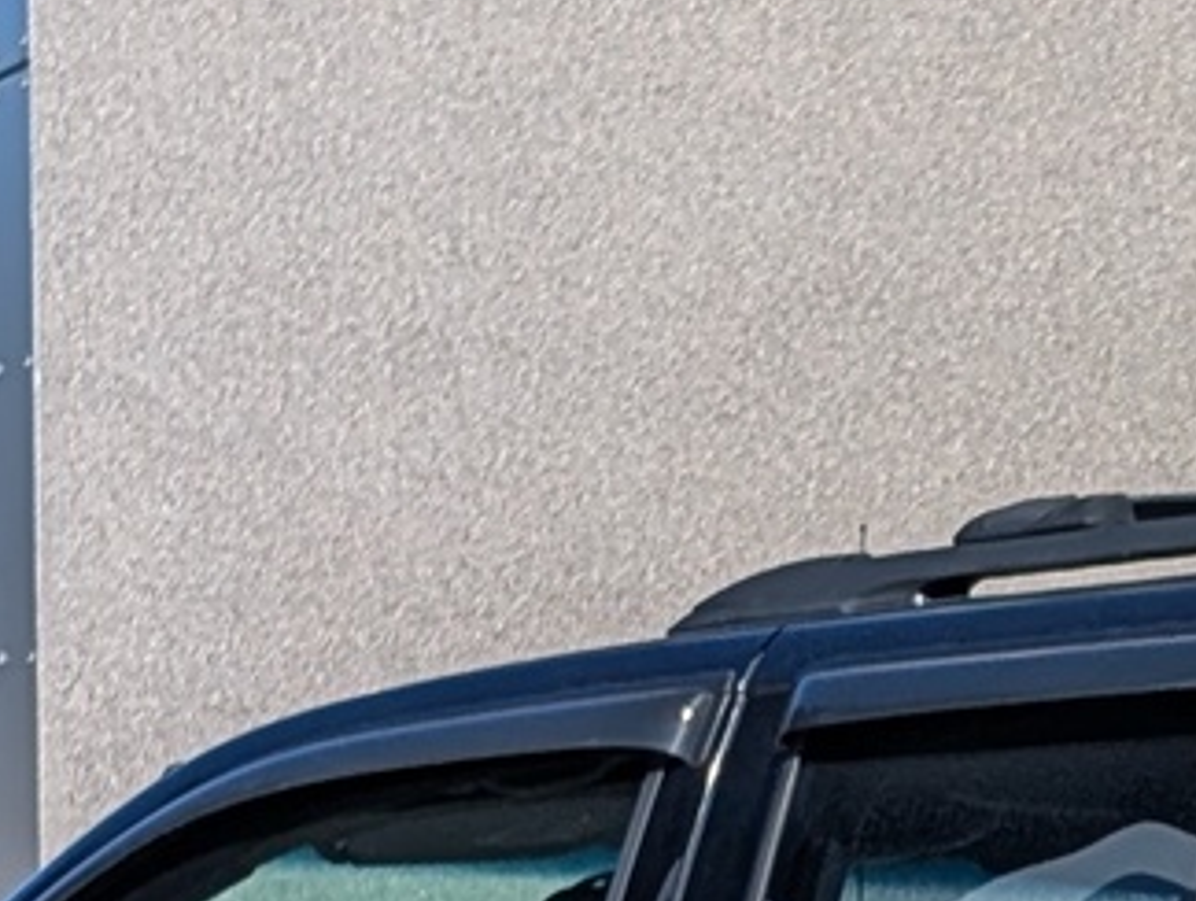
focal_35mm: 242
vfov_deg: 6.0
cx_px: 1447
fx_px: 8374
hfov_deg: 8.1
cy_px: 1634
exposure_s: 1/1335
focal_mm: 6.9
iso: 23
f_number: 1.68
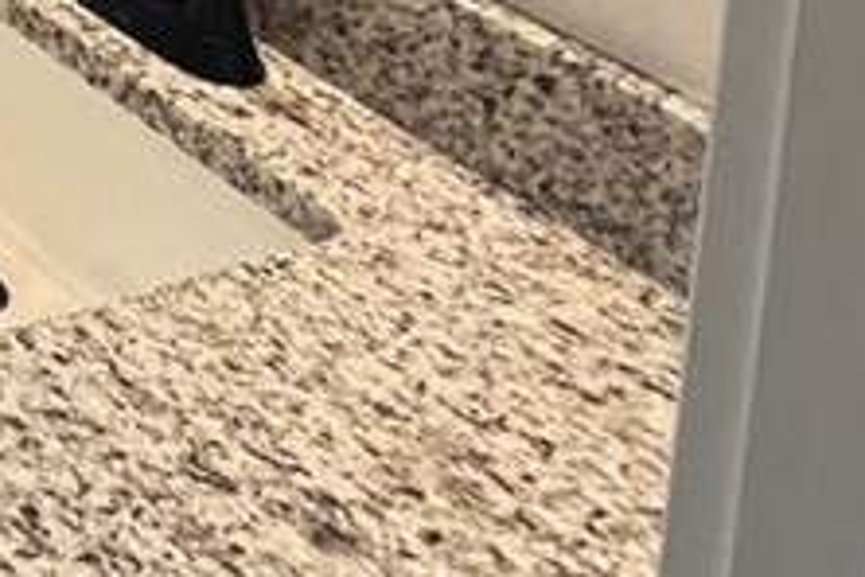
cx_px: -639
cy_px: -733
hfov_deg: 21.7
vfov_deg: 14.8
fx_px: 1562
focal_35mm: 65
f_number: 1.8
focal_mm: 1.57
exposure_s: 1/120
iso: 250
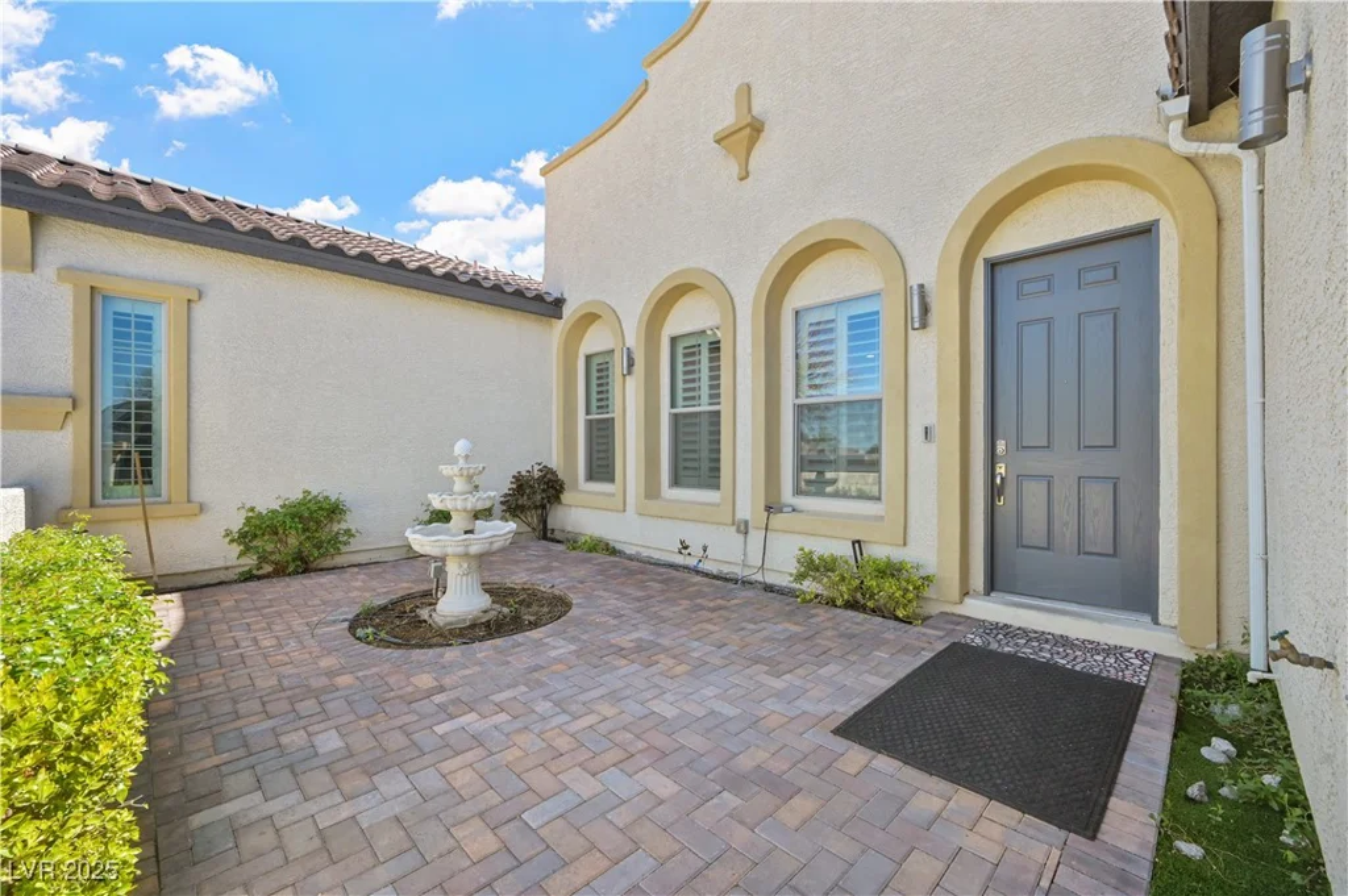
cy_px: 448
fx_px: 524
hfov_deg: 104.3
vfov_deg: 81.1
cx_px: 674
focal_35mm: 14
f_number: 8
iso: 500
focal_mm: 14
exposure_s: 1/400
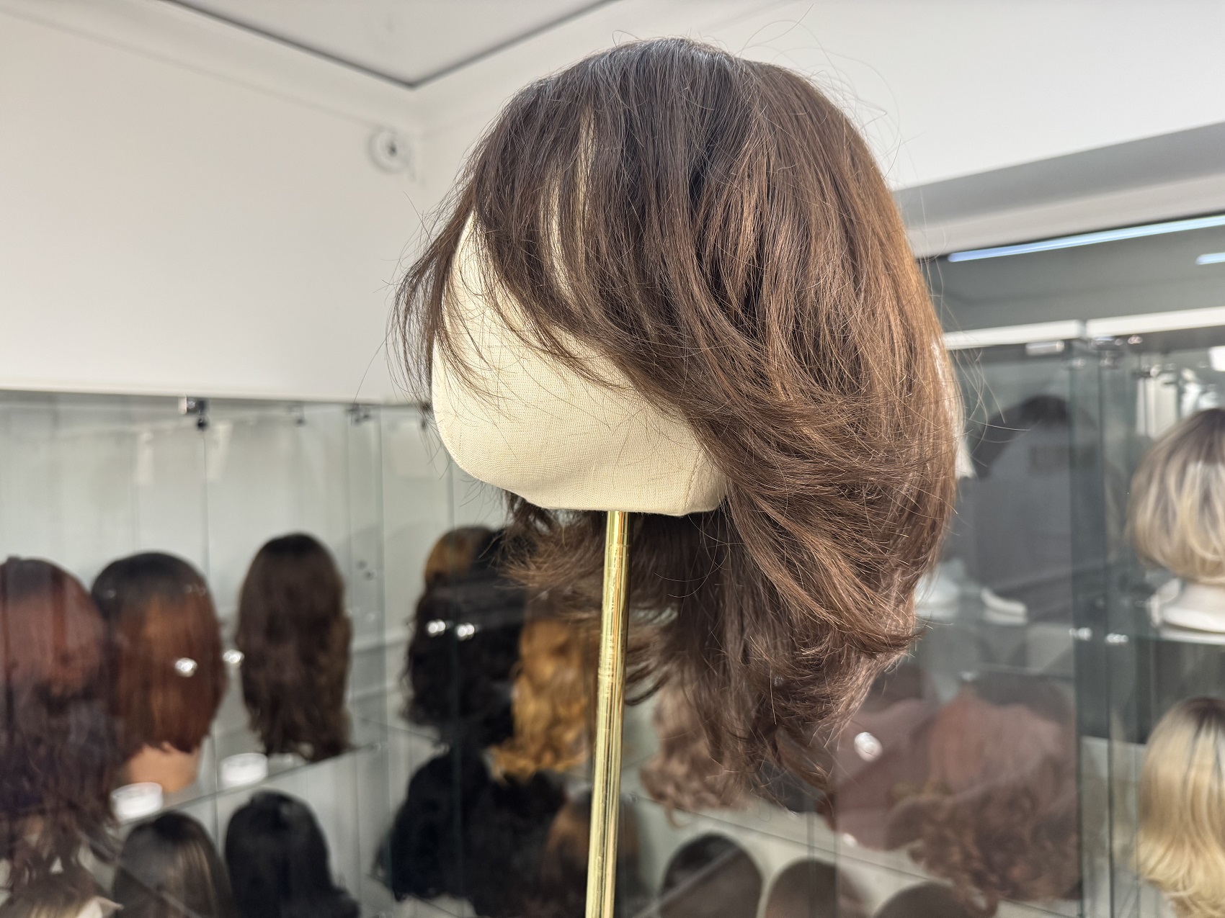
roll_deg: +1.6
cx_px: 612
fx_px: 849
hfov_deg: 71.6
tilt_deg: +0.2
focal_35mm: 24
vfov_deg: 56.8
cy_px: 459
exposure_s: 1/121
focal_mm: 6.76
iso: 200
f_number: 1.78
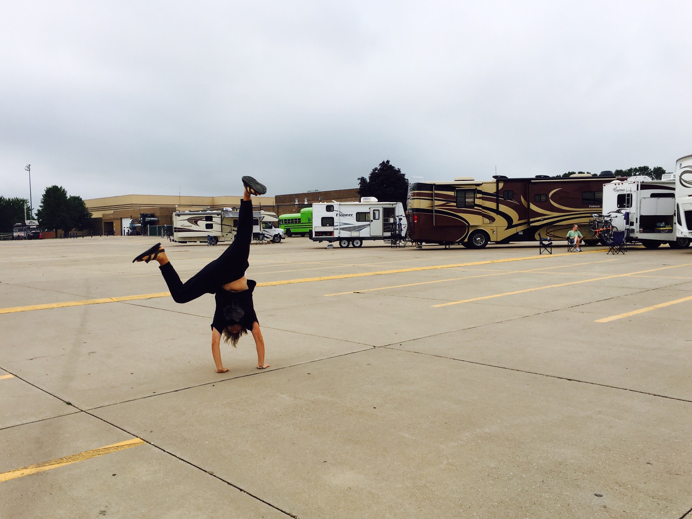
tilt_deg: -2.8
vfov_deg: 45.4
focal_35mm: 31
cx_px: 339
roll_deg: +1.4
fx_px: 620
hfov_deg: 58.3
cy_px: 274
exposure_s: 1/1148
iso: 25
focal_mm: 4.15
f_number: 2.2
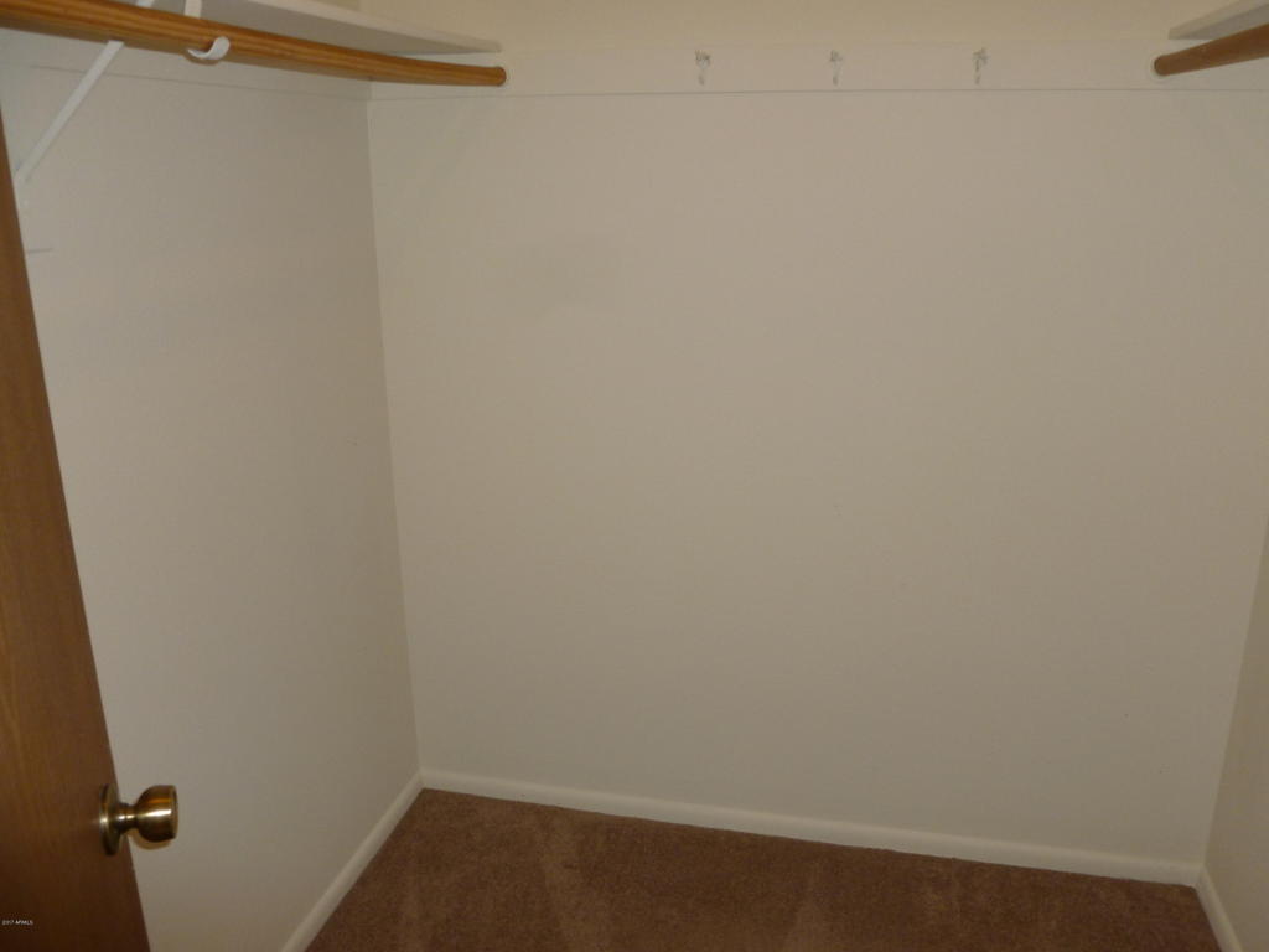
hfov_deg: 63.4
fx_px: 1026
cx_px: 634
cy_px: 476
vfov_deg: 49.7
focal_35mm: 28
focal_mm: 5
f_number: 3.3
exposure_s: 1/60
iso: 125
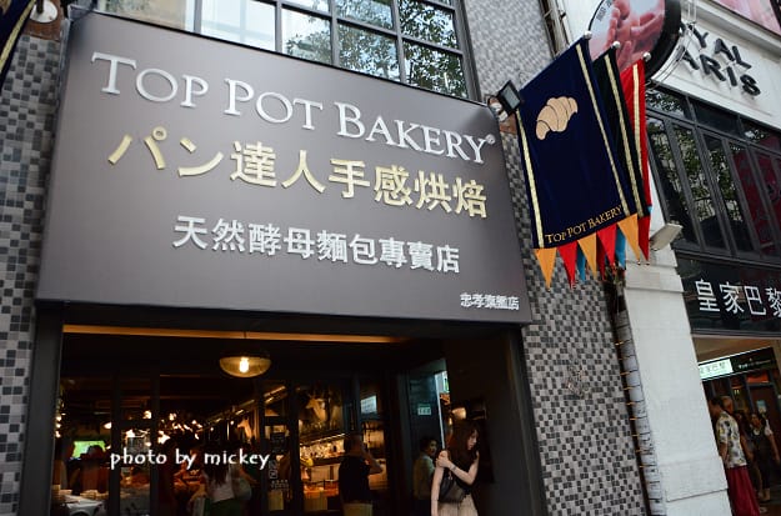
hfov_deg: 67.5
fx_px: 584
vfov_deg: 47.7
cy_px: 258
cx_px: 390
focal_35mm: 27
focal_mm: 18
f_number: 4
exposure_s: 1/640
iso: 2500
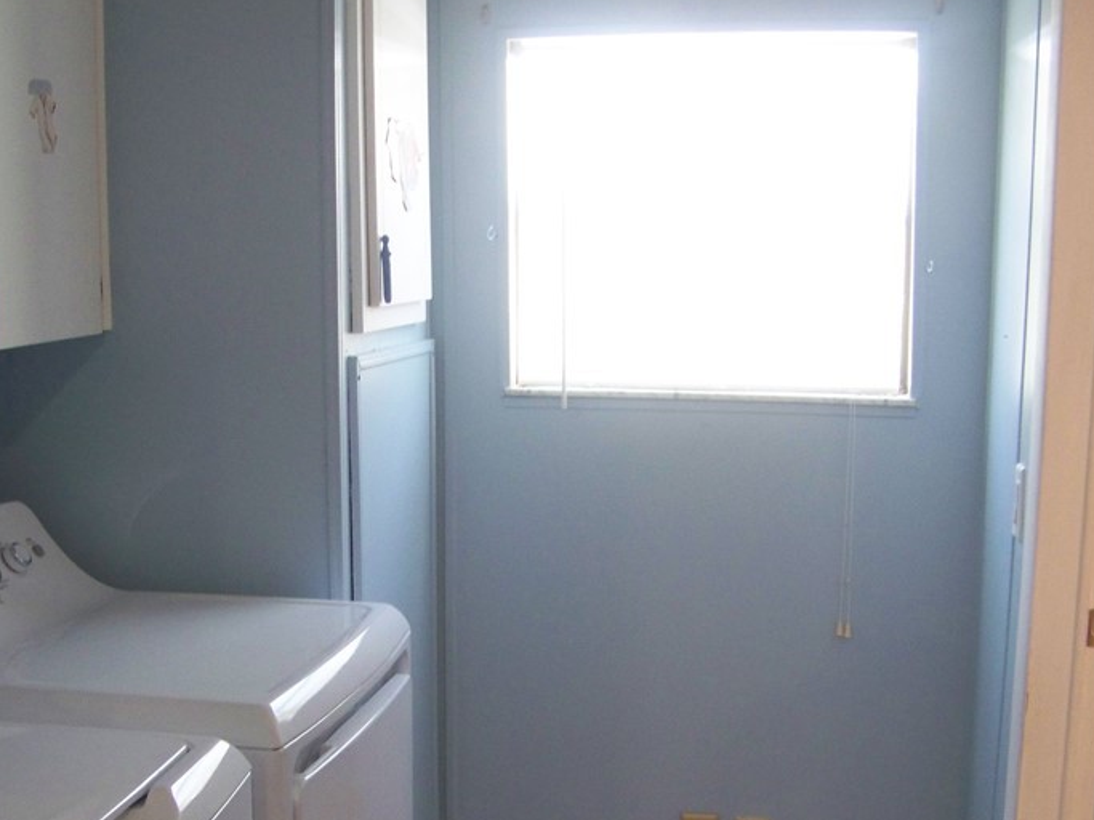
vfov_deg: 26.8
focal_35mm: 54
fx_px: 1706
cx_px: 372
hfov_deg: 35.2
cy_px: 575
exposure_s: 1/30
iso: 200
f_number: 2.8
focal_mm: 5.85
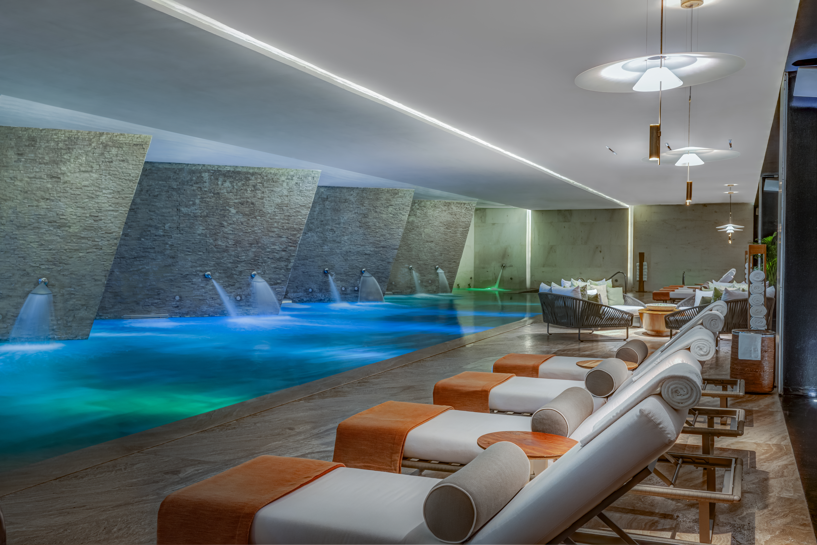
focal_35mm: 34
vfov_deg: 39.4
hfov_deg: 56.5
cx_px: 408
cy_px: 272
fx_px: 760
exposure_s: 1/1.67
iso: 200
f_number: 8
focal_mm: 33.5
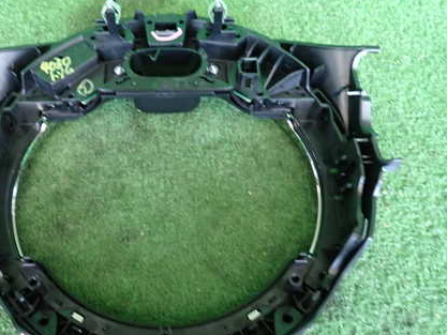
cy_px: 185
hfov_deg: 51.1
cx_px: 185
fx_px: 465
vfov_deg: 39.6
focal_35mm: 36
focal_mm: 4.5
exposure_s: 1/30
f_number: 2
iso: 400
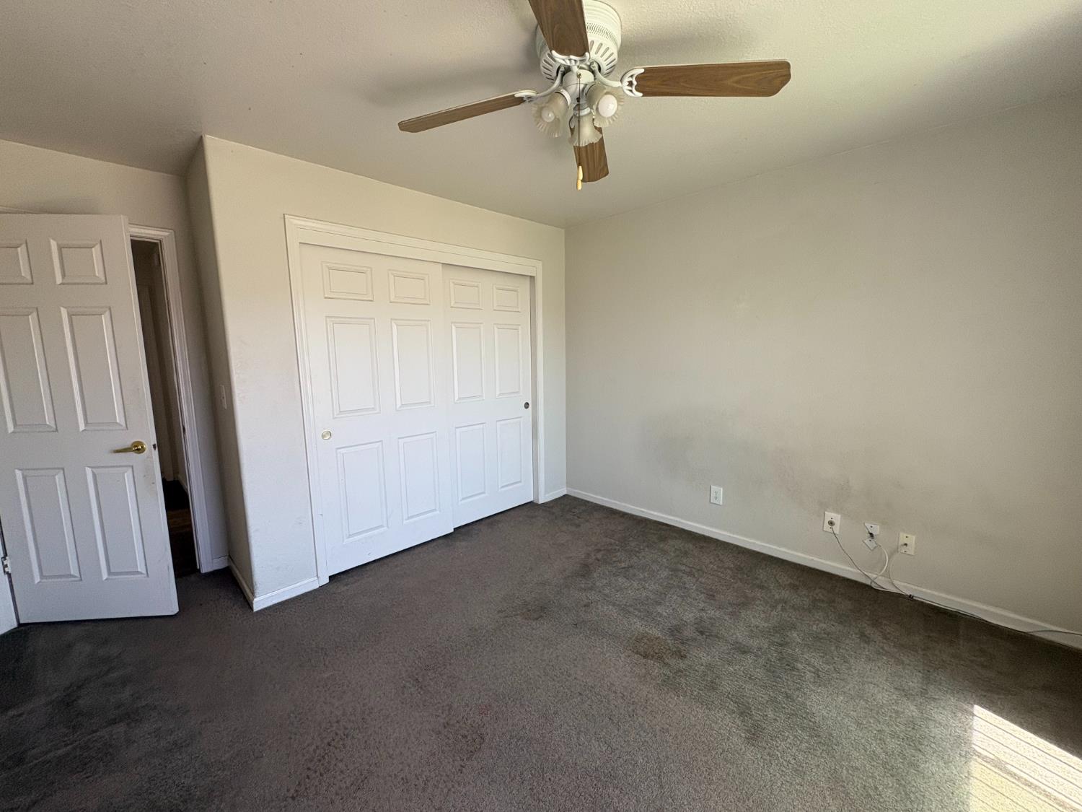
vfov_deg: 85.7
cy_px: 406
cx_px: 541
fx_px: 438
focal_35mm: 14
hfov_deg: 102.1
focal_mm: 2.22
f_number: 2.2
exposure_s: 1/99
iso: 80
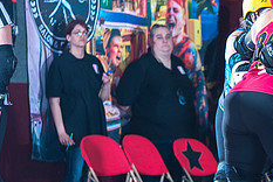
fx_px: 3022
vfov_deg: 3.5
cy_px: 117
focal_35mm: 398
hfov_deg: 5.2
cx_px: 321
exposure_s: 1/160
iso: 800
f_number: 6.3
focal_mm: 160
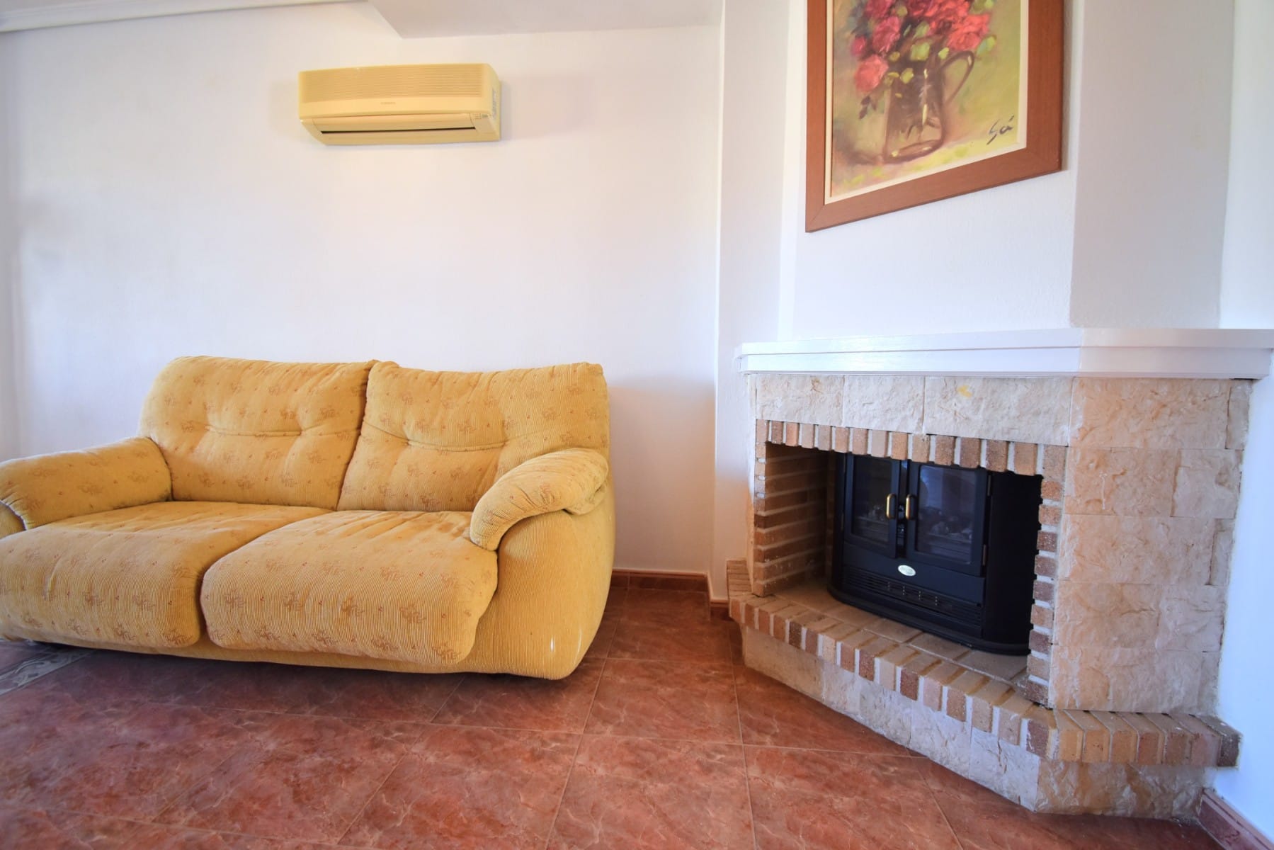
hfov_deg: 100.4
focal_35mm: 15
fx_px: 531
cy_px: 425
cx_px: 637
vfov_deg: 77.3
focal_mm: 10
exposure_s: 1/60
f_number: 4.5
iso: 500
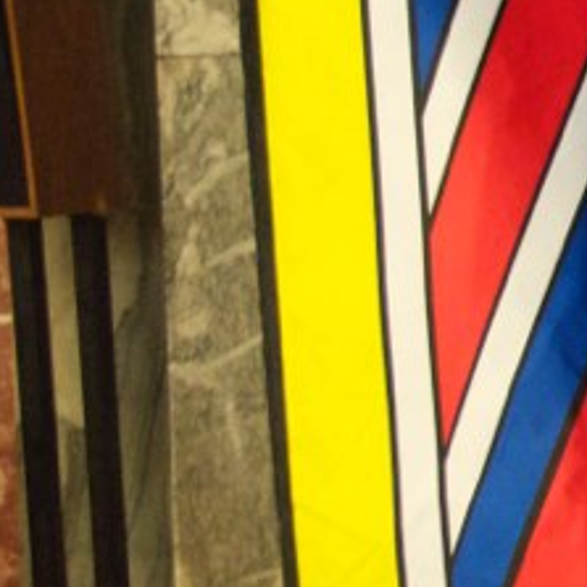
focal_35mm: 158
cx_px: 1208
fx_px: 3030
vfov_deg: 11.1
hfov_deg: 10.2
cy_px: 232
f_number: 5
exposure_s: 1/25
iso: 3200
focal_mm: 27
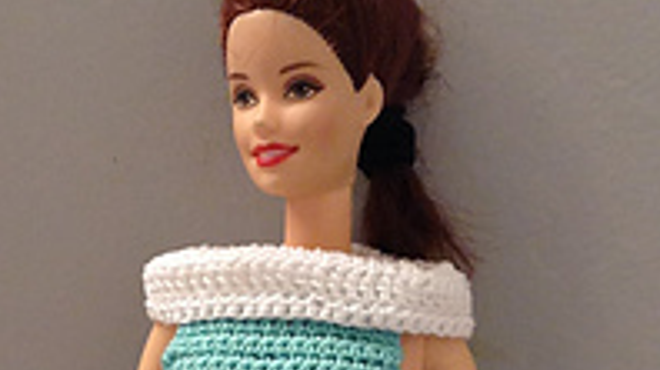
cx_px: 340
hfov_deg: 18.5
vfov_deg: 10.3
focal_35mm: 116
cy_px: 423
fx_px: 2028
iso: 64
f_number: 2.4
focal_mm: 3.3
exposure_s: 1/24
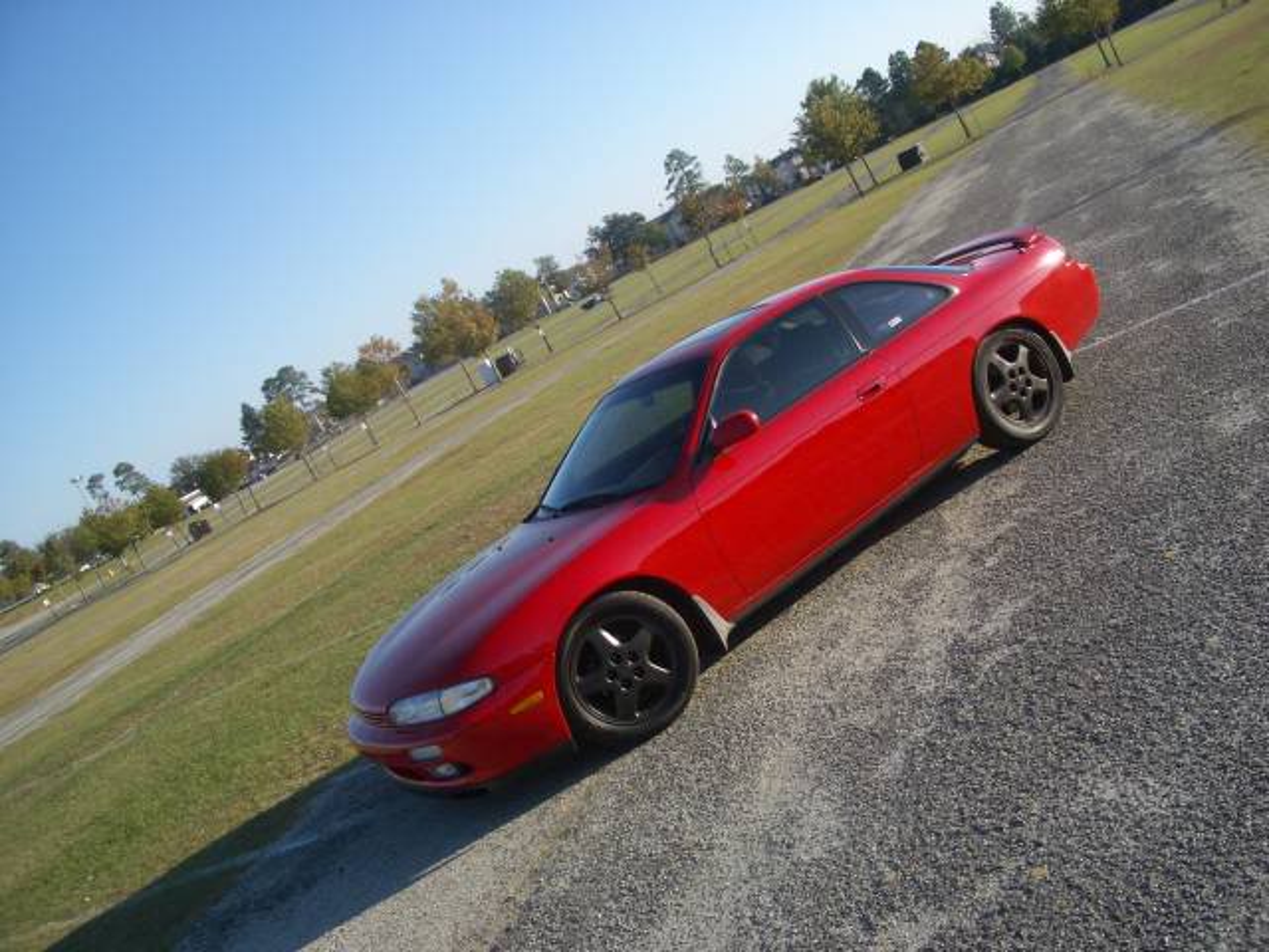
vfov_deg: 40.7
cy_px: 476
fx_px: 1283
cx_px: 634
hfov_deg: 52.6
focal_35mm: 35
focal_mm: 5.8
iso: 50
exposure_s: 1/320
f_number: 4.3
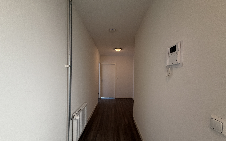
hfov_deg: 101.5
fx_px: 92
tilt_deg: -0.8
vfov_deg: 74.5
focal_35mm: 15
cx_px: 113
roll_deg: -0.4
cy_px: 78
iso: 320
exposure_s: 1/50
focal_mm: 2.22
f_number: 2.2
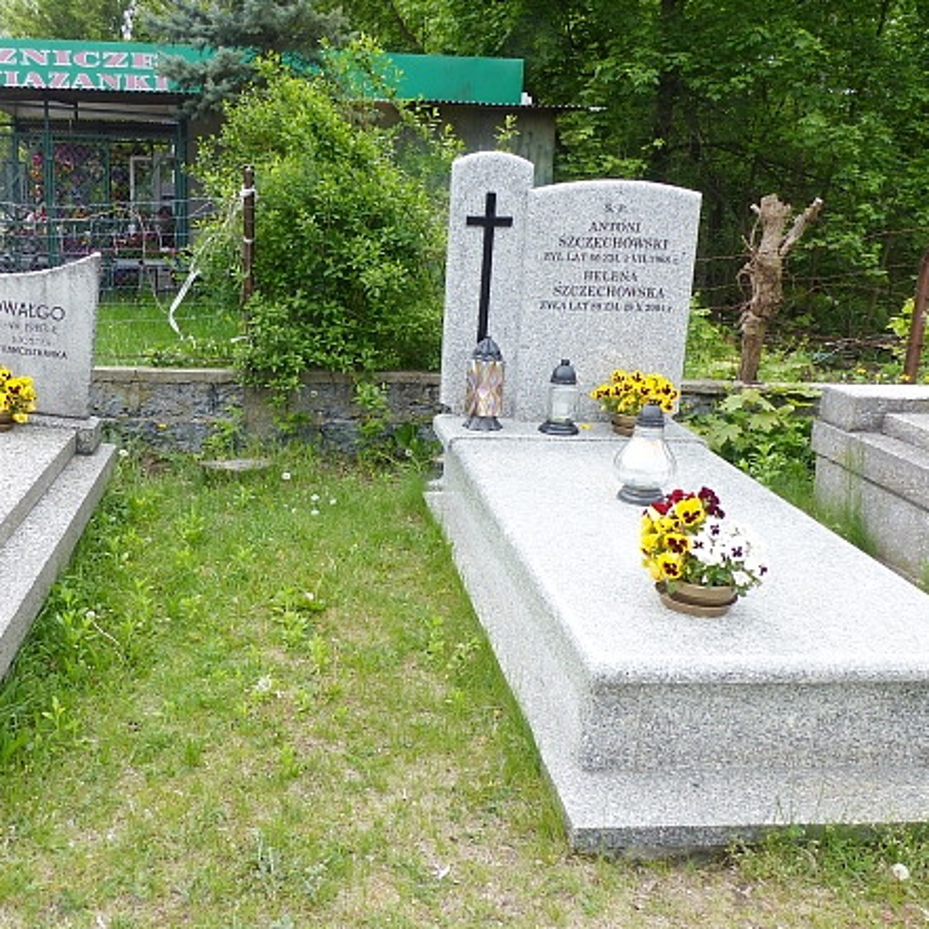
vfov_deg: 51.1
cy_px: 467
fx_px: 972
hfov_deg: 50.4
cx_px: 332
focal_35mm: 32
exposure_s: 1/320
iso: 100
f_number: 4
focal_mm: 4.5
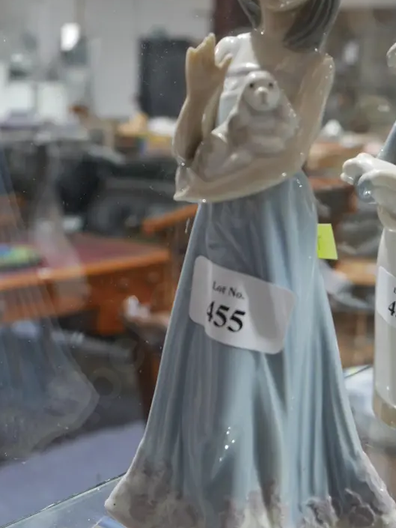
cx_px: 216
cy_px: 235
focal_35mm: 61
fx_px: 930
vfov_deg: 31.6
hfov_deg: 24.0
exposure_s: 1/60
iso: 800
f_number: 4.6
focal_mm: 21
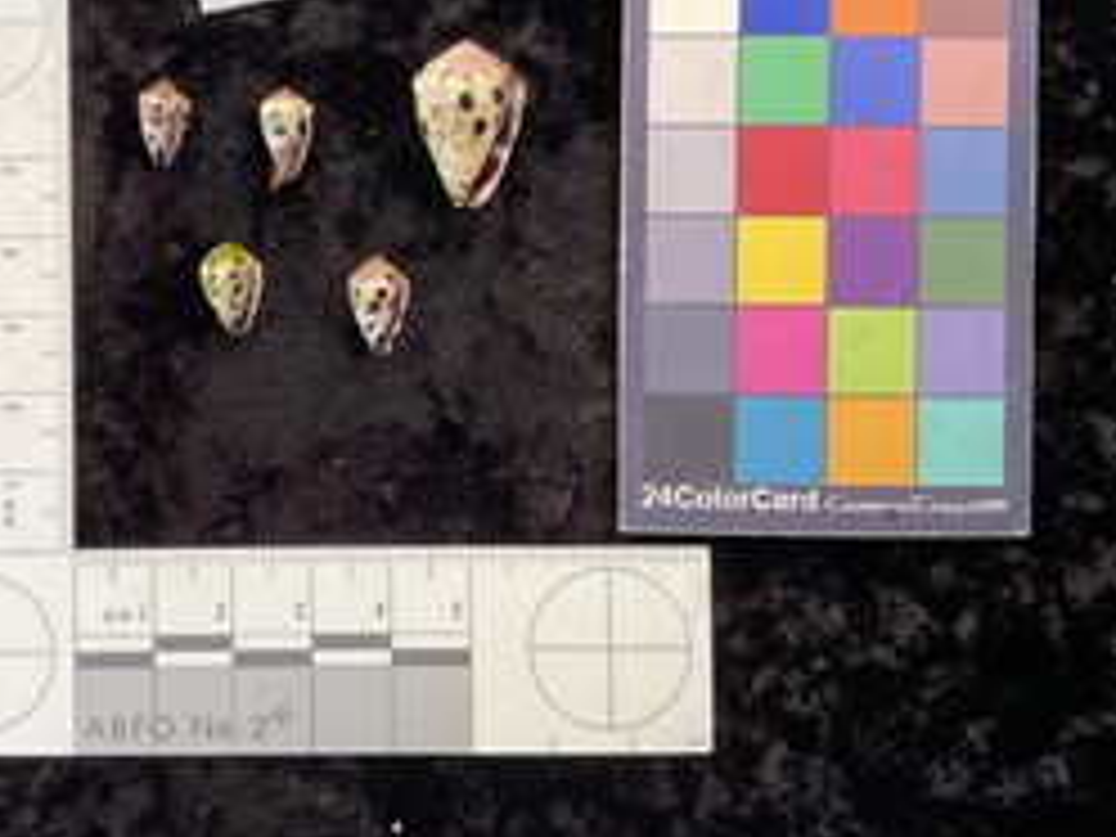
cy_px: 259
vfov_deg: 34.7
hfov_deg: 44.9
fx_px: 1322
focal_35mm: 41
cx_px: 351
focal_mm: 3
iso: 64
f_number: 1.8
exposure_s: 1/50
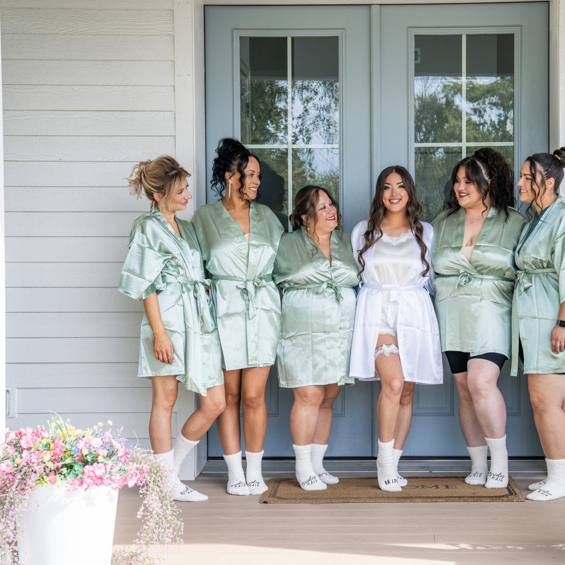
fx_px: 1090
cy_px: 282
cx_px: 375
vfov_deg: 29.1
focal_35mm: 59
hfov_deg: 28.9
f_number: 5.6
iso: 100
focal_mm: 46
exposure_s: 1/400
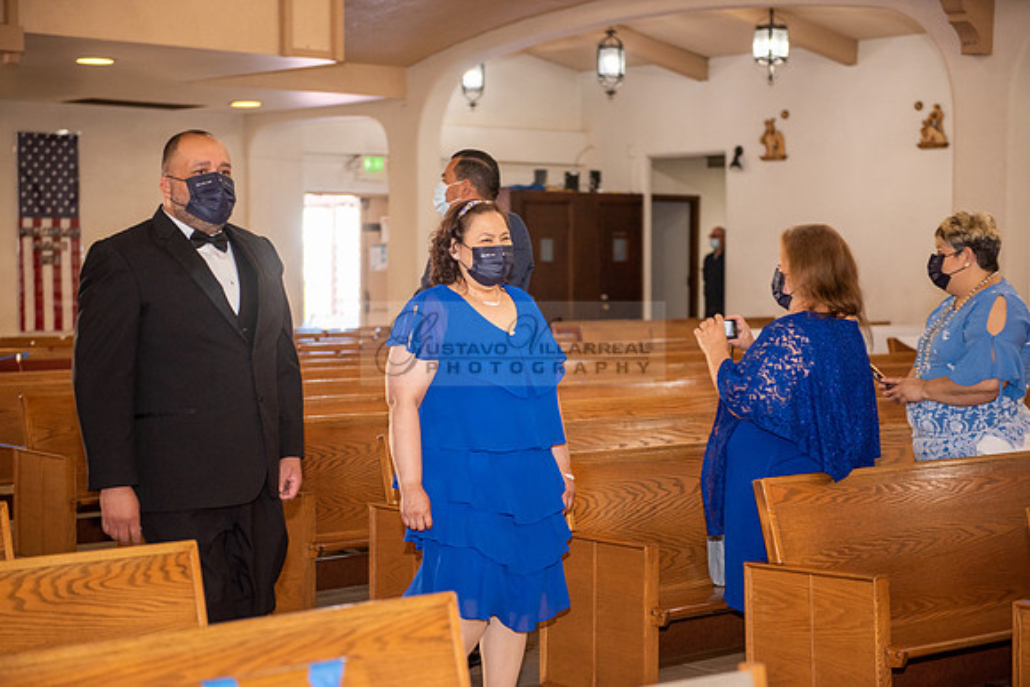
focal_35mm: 70
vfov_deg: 19.5
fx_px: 2003
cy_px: 344
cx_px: 515
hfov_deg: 28.8
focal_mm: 70
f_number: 2.8
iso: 1000
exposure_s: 1/160
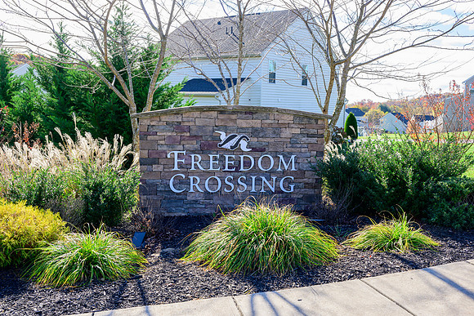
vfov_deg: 35.1
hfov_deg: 50.7
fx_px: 500
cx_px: 237
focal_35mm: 38
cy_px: 158
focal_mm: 38
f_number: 7.1
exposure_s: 1/250
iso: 250
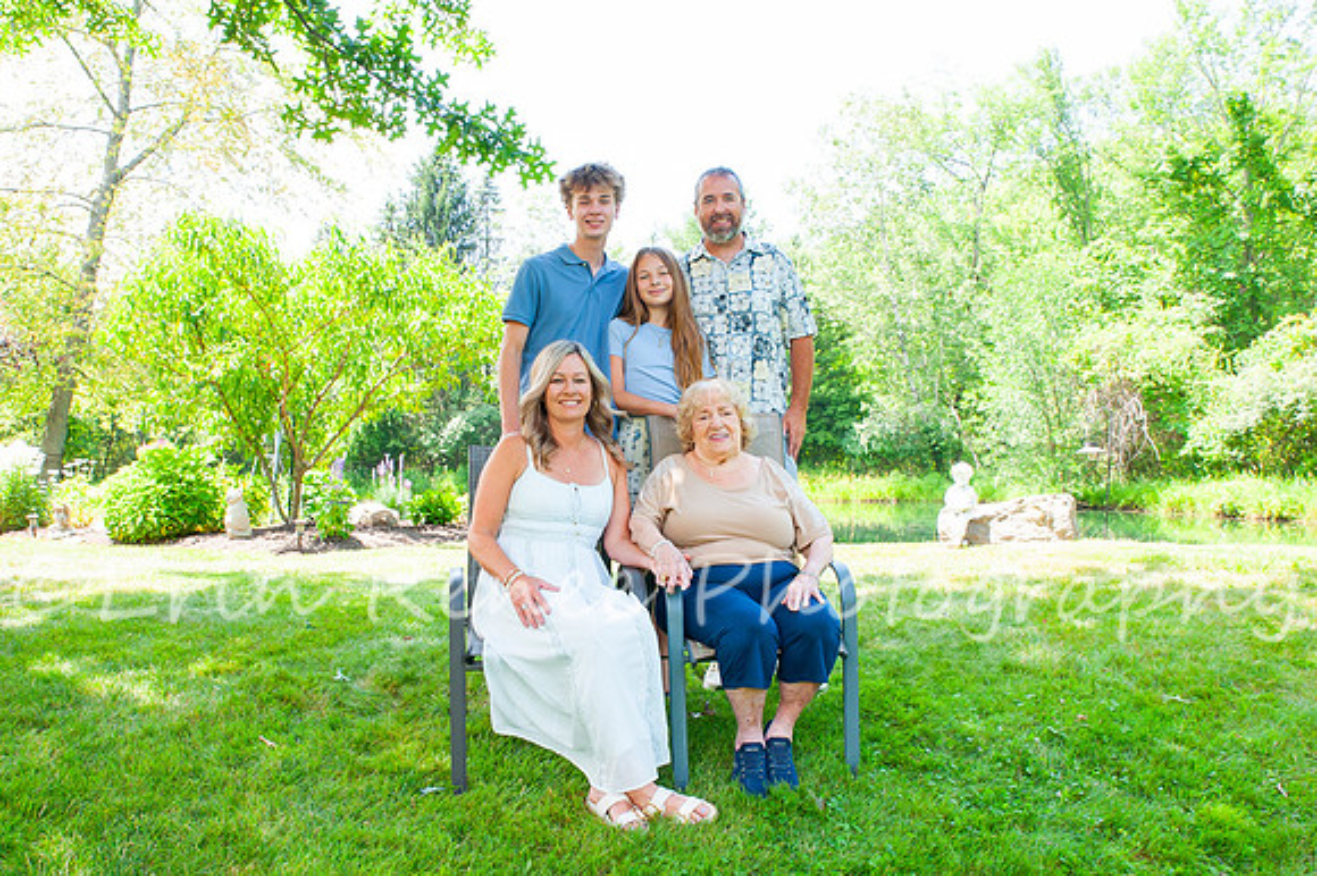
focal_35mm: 30
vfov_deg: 43.0
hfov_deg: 61.4
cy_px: 490
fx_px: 1109
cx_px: 625
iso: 640
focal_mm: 26
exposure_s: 1/125
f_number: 11
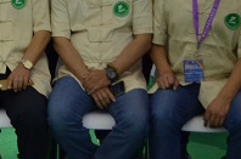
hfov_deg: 17.1
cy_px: -75
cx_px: -86
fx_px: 748
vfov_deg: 11.7
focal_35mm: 112
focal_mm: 20
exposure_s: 1/500
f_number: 3.8
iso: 1400
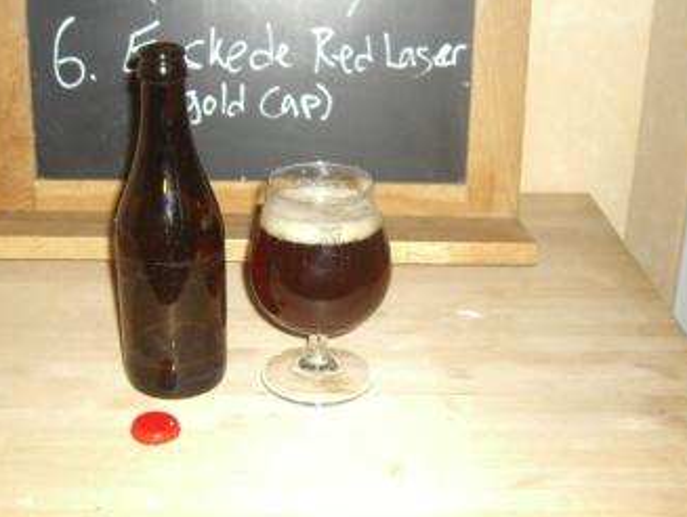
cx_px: 282
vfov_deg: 28.1
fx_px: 1033
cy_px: 269
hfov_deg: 36.7
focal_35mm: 52
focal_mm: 7.9
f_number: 2.8
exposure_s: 1/60
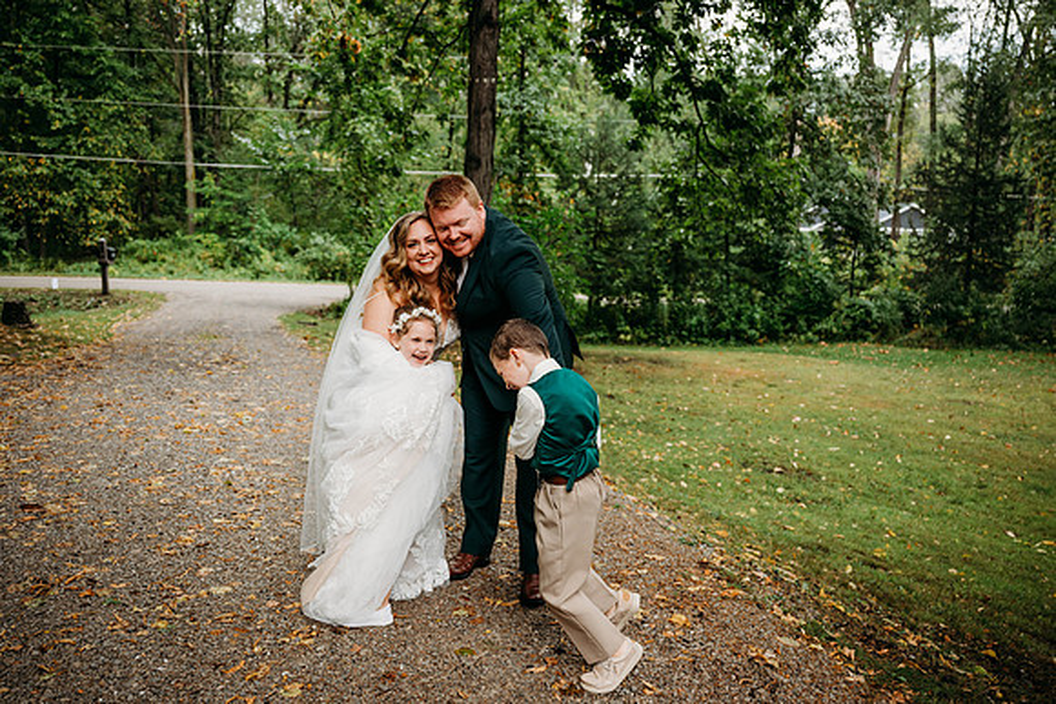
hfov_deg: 61.9
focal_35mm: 30
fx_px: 880
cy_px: 352
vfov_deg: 43.6
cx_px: 528
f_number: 3.2
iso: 200
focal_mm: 30
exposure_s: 1/500
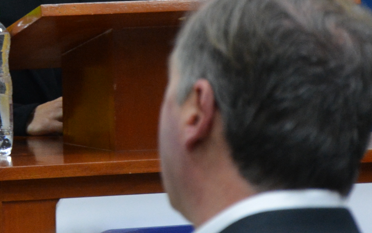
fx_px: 5441
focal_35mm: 537
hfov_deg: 3.9
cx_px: 23
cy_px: -123
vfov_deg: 2.4
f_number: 5.6
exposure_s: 1/30
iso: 1600
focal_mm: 105
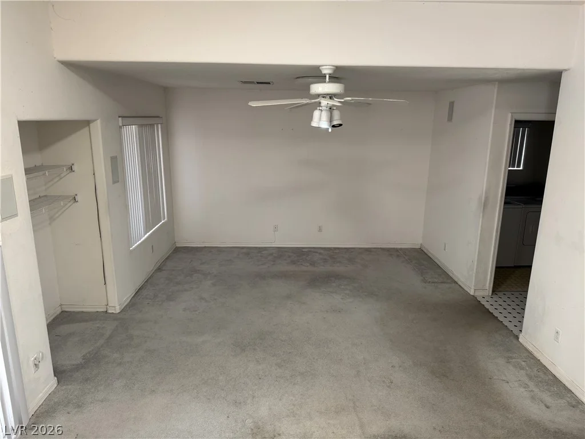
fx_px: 406
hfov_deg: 71.6
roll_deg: -0.6
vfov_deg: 56.8
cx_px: 292
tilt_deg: -11.8
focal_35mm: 24
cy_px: 220
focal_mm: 6.76
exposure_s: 1/60
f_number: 1.78
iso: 160
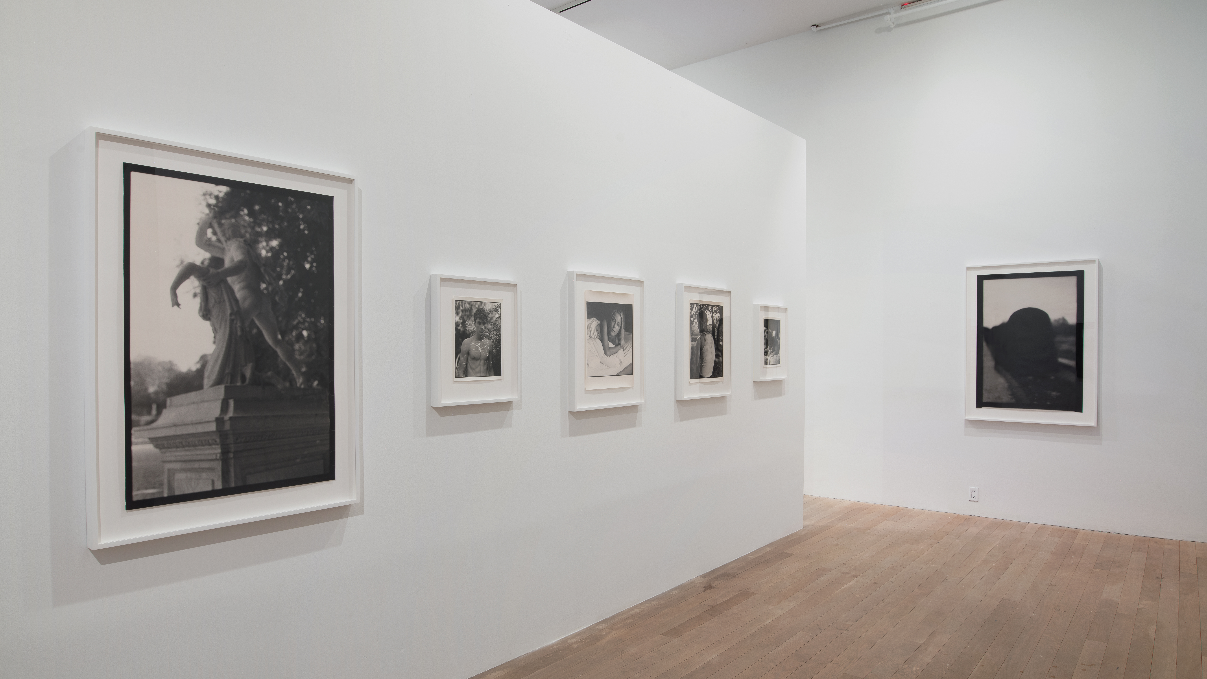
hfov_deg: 78.7
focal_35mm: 23
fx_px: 736
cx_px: 593
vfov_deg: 49.5
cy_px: 355
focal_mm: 21
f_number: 11
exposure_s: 8
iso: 31
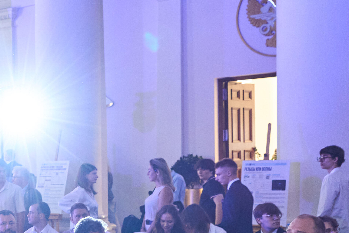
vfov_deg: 15.1
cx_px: -142
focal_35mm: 90
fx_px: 872
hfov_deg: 20.1
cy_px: 192
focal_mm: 28
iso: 1250
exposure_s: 1/160
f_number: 3.5
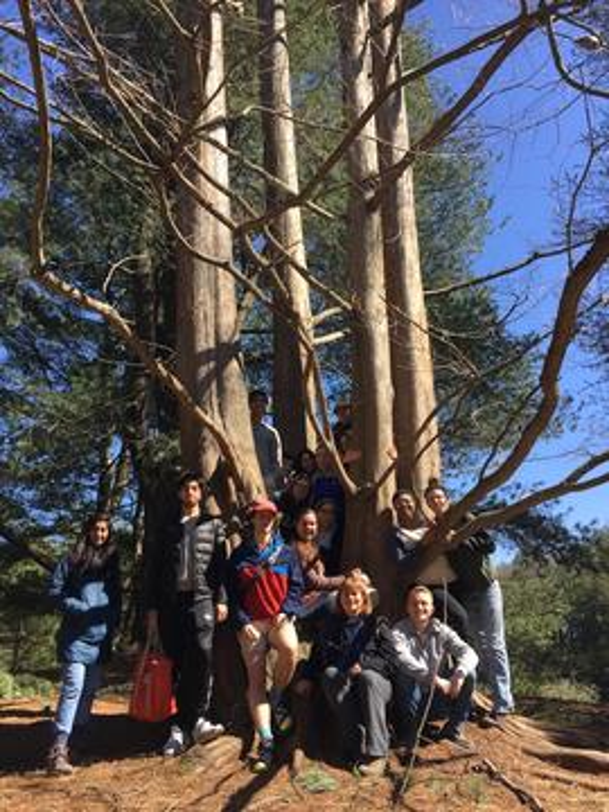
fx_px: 680
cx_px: 304
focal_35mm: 29
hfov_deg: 48.2
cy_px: 406
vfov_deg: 61.7
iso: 32
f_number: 2.2
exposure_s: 1/879
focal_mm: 4.15
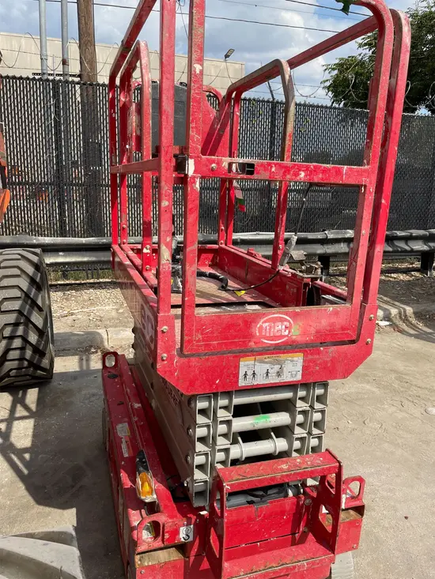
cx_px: 218
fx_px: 436
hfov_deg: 53.1
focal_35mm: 26
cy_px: 290
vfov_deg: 67.3
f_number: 1.6
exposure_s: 1/3509
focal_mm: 4.2
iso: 32
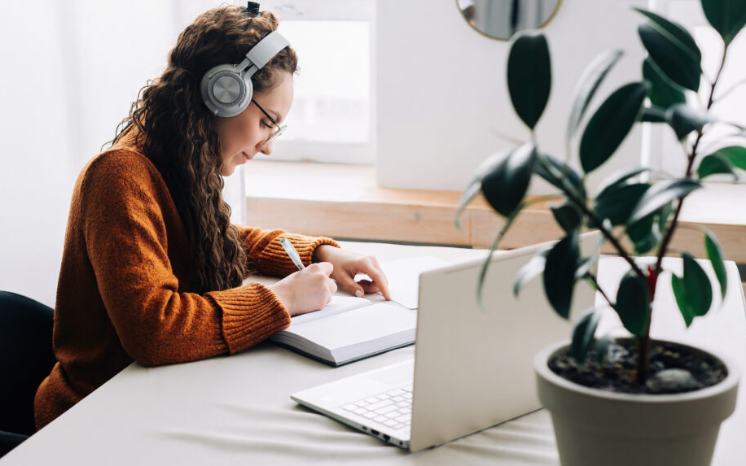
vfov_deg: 22.8
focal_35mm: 57
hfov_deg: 35.6
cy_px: 212
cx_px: 333
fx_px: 1159
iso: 320
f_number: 3.5
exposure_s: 1/200
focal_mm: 50
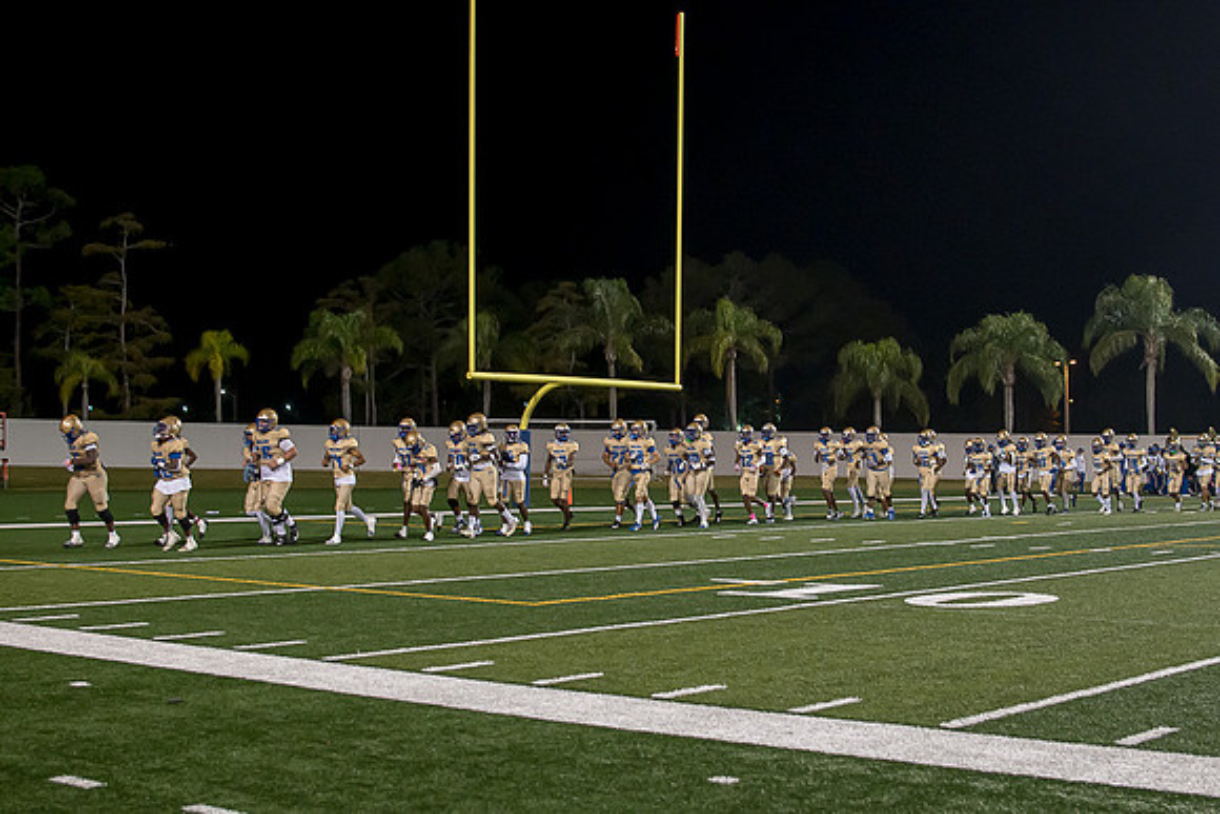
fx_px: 1763
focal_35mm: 52
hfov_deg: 38.2
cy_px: 407
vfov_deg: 26.0
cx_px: 610
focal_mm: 35
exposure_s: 1/320
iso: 1600
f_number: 4
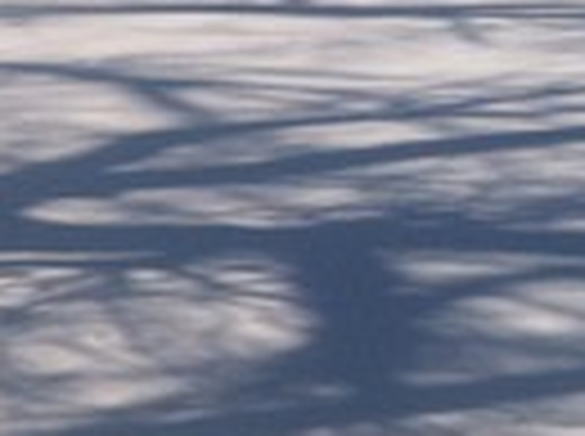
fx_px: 2901
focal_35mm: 172
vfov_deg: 8.6
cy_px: 4
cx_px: -374
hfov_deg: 10.9
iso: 80
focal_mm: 3.85
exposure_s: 1/3333
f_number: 2.8
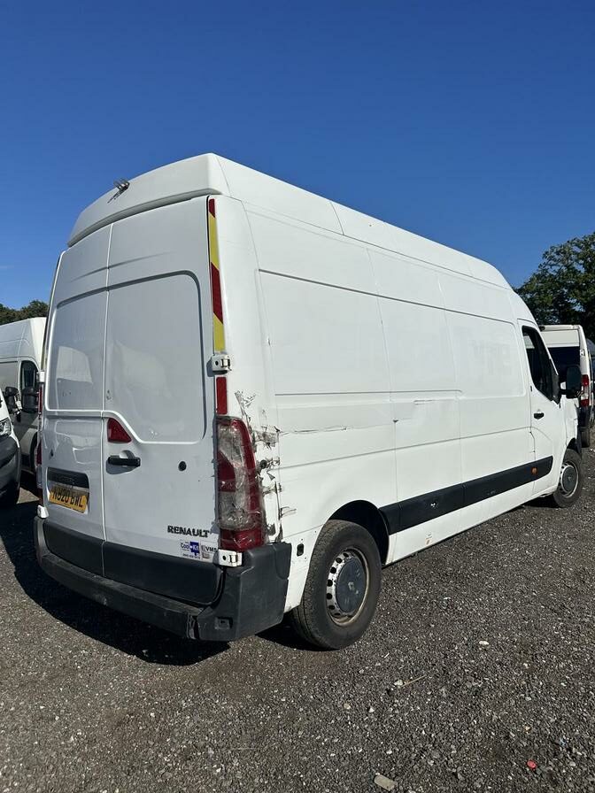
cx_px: 298
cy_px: 396
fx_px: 550
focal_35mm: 24
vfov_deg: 71.6
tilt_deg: -2.7
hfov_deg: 56.8
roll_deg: +2.0
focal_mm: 6.86
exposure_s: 1/15625
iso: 80
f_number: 1.78
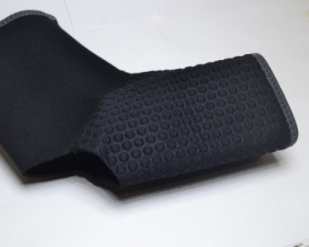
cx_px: 123
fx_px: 412
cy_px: 124
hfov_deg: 41.0
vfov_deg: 33.4
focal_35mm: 45
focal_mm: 26
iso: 560
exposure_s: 1/60
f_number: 8
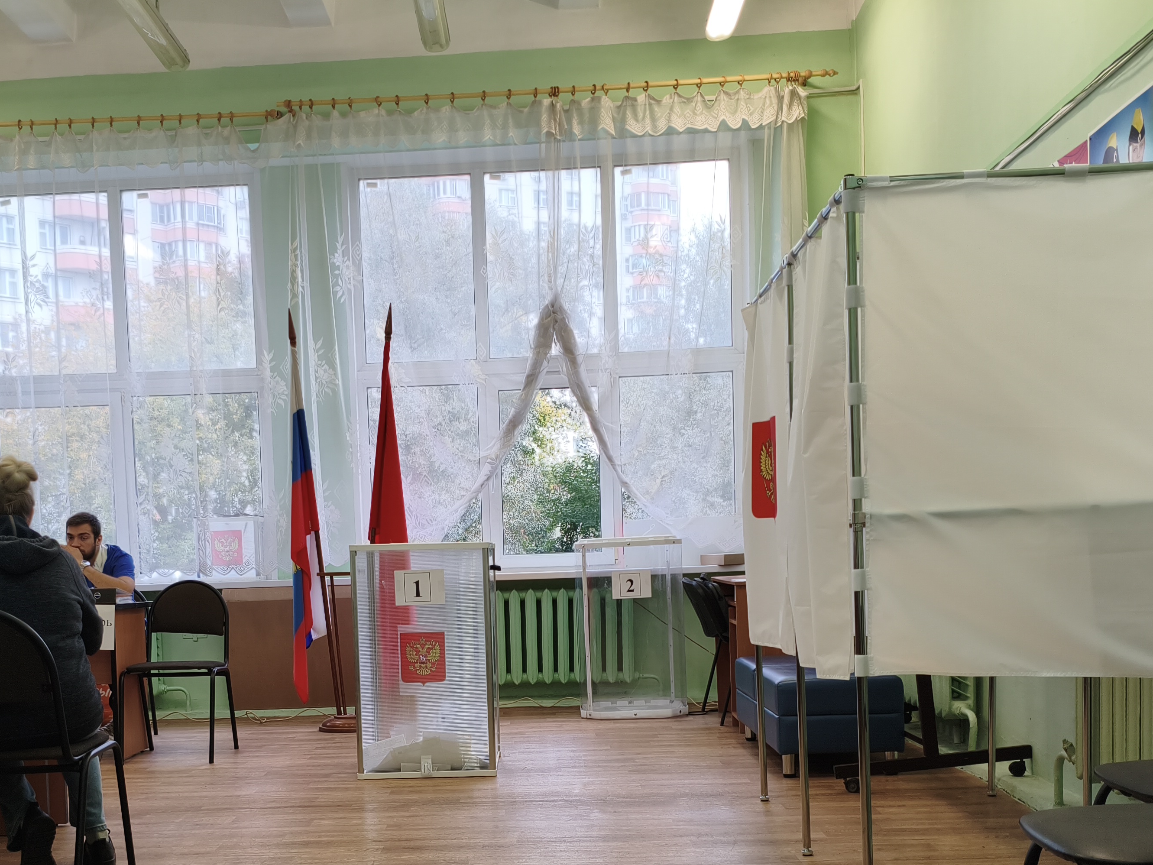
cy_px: 654
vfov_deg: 35.1
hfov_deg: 46.6
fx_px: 1332
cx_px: 476
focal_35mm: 40
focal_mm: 4.94
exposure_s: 1/99.8
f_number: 1.5
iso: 80
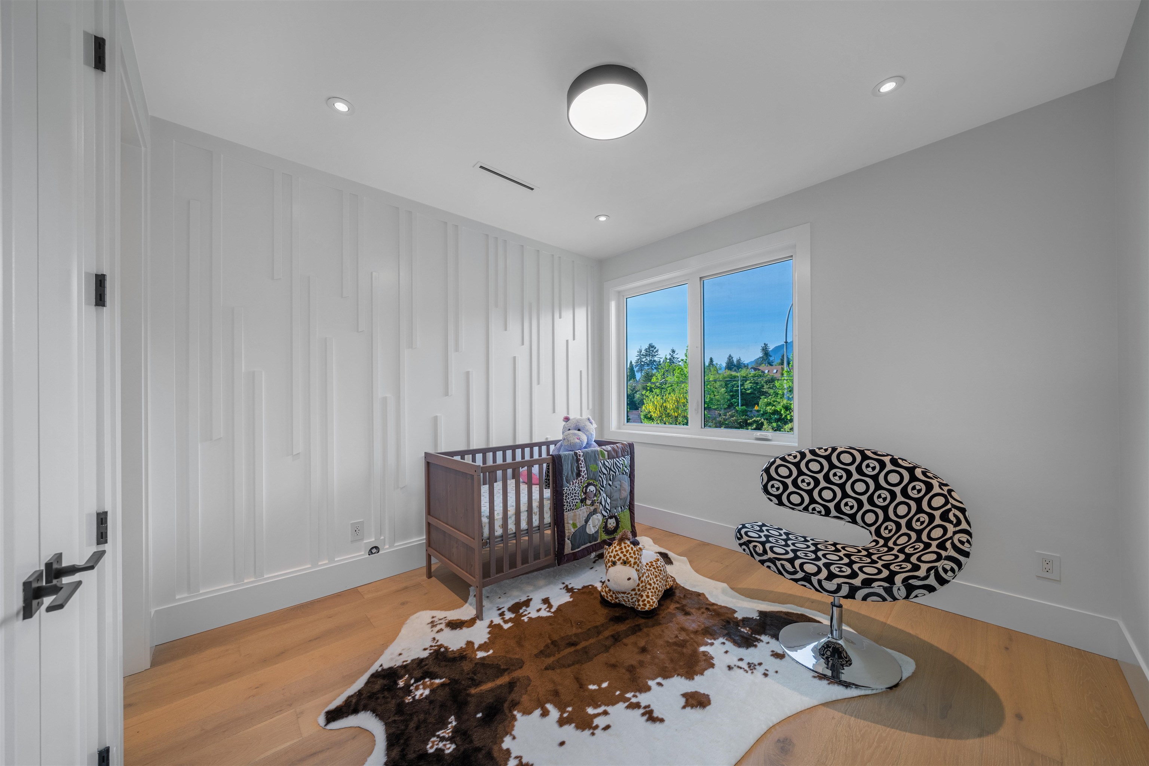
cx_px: 574
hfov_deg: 112.6
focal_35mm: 12
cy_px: 383
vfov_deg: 90.0
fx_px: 383
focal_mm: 12
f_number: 6.3
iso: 100
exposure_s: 1/100
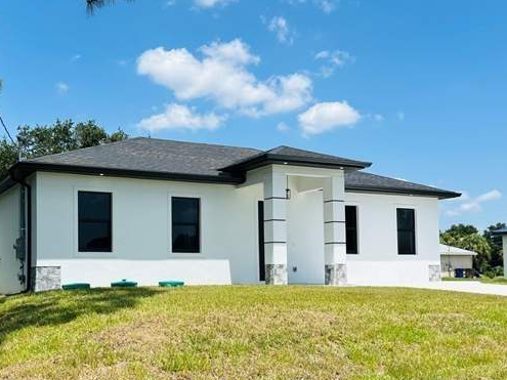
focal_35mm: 42
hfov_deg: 44.5
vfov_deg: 34.1
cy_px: 241
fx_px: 615
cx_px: 192
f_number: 1.5
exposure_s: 1/4831
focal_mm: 5.7
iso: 50
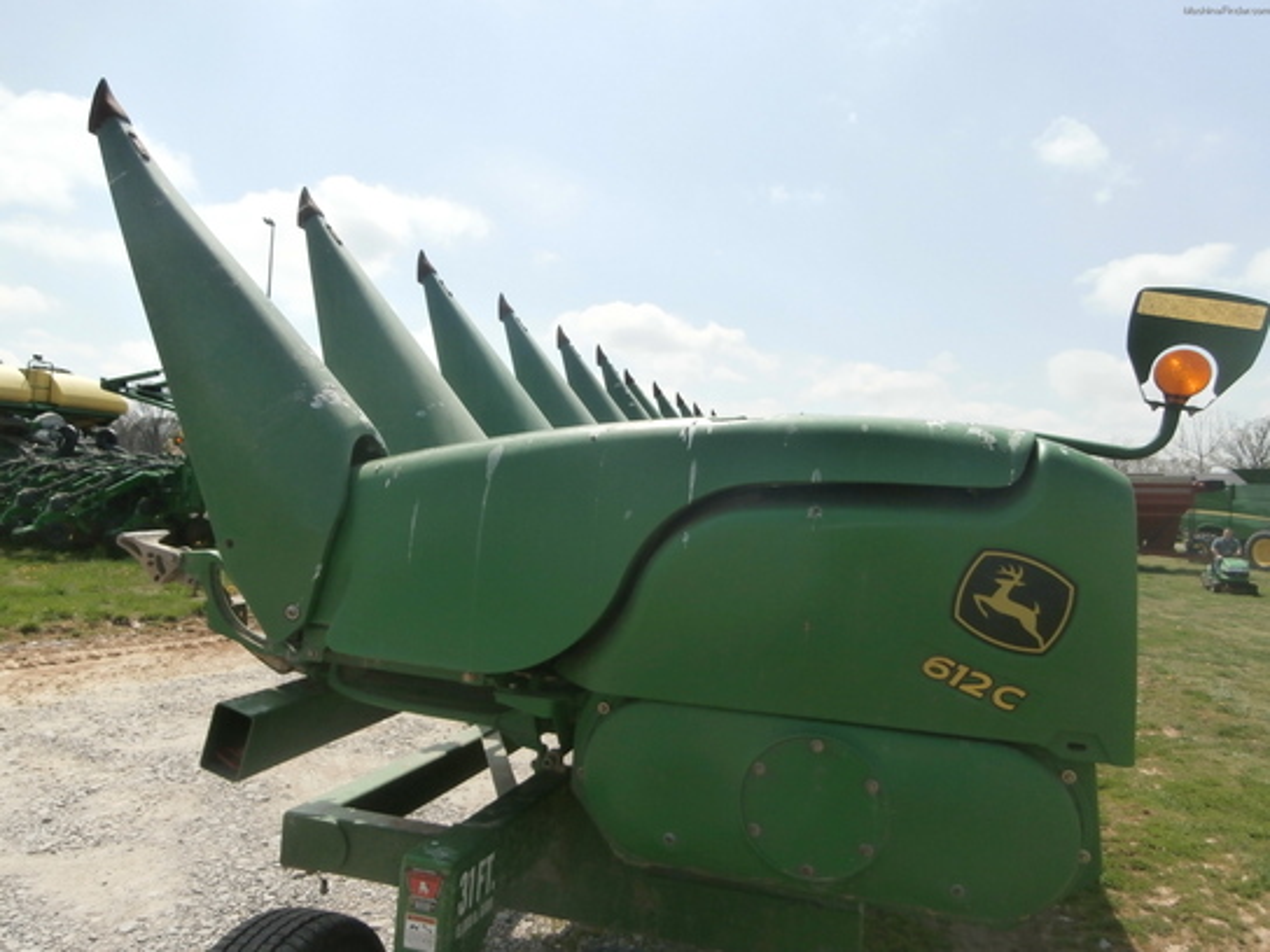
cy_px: 476
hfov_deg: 71.6
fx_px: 881
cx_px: 635
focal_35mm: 24
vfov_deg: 56.8
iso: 100
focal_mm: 4.2
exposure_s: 1/2000
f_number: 3
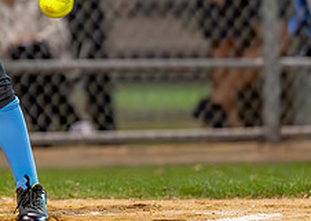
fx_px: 7651
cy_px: -124
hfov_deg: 2.3
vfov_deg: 1.7
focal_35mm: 867
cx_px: -155
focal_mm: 135
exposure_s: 1/1600
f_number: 1.8
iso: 6400
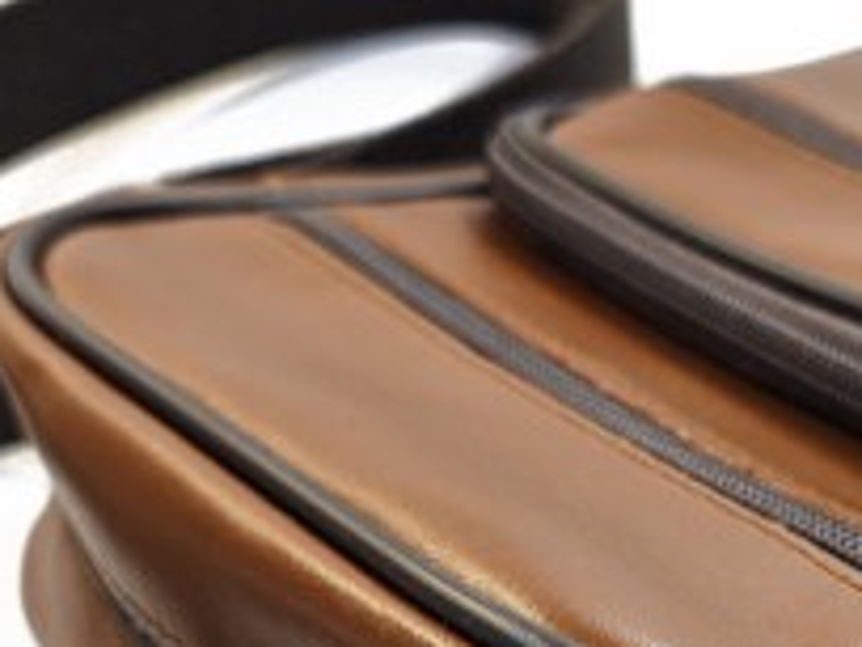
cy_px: 672
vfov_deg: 19.7
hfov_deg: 26.7
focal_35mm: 72
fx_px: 1793
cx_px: 625
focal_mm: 6.3
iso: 12
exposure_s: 1/100
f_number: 1.7
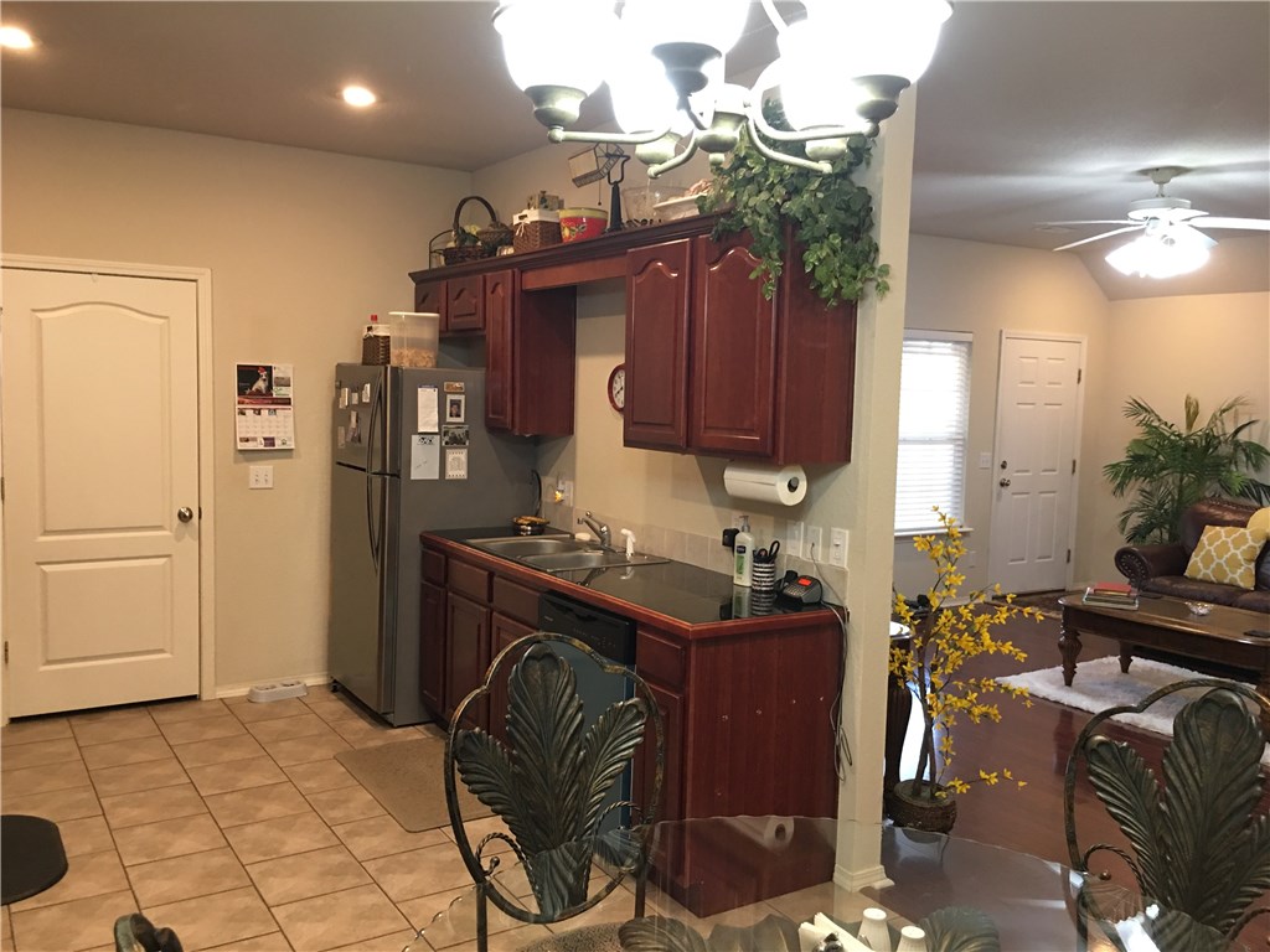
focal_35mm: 29
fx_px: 1064
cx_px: 635
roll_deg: -1.7
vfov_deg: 48.2
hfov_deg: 61.7
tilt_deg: -2.2
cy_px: 476
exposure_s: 1/15
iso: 80
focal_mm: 4.15
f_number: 2.2
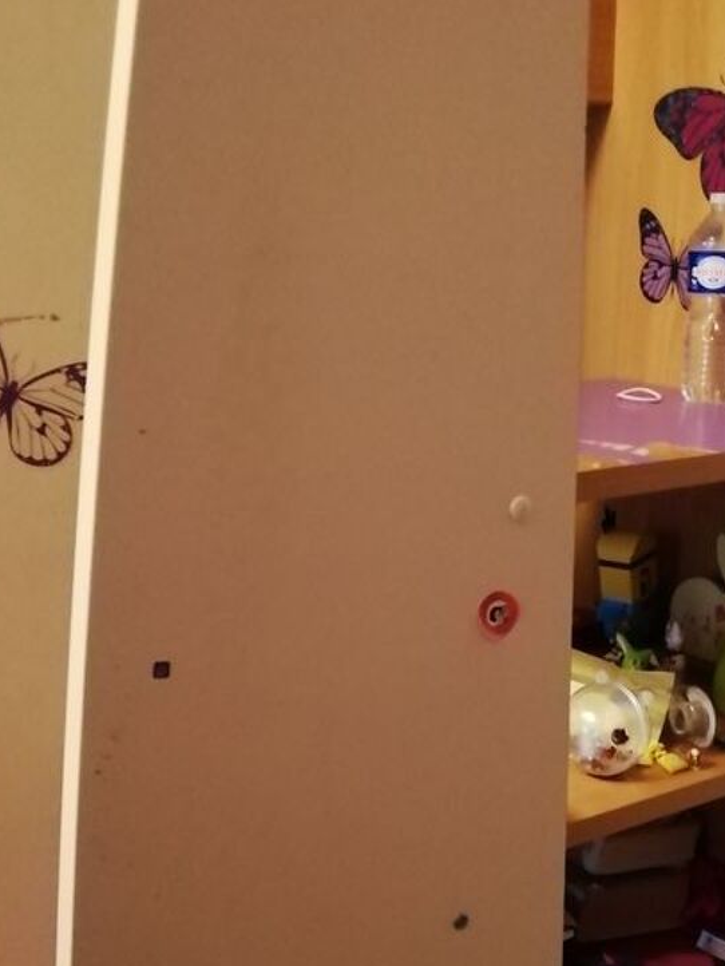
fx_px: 1340
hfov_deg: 29.8
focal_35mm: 48
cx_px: 547
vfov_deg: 38.7
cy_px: 718
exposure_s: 1/14.3
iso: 1000
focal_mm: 3.21
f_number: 2.2
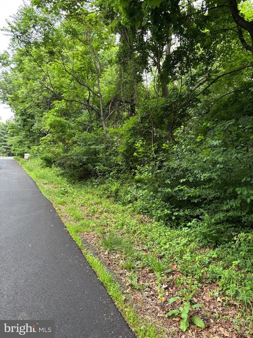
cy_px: 169
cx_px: 126
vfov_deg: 67.3
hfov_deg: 53.0
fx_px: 253
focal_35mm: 26
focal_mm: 5.96
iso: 160
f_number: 1.6
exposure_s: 1/60
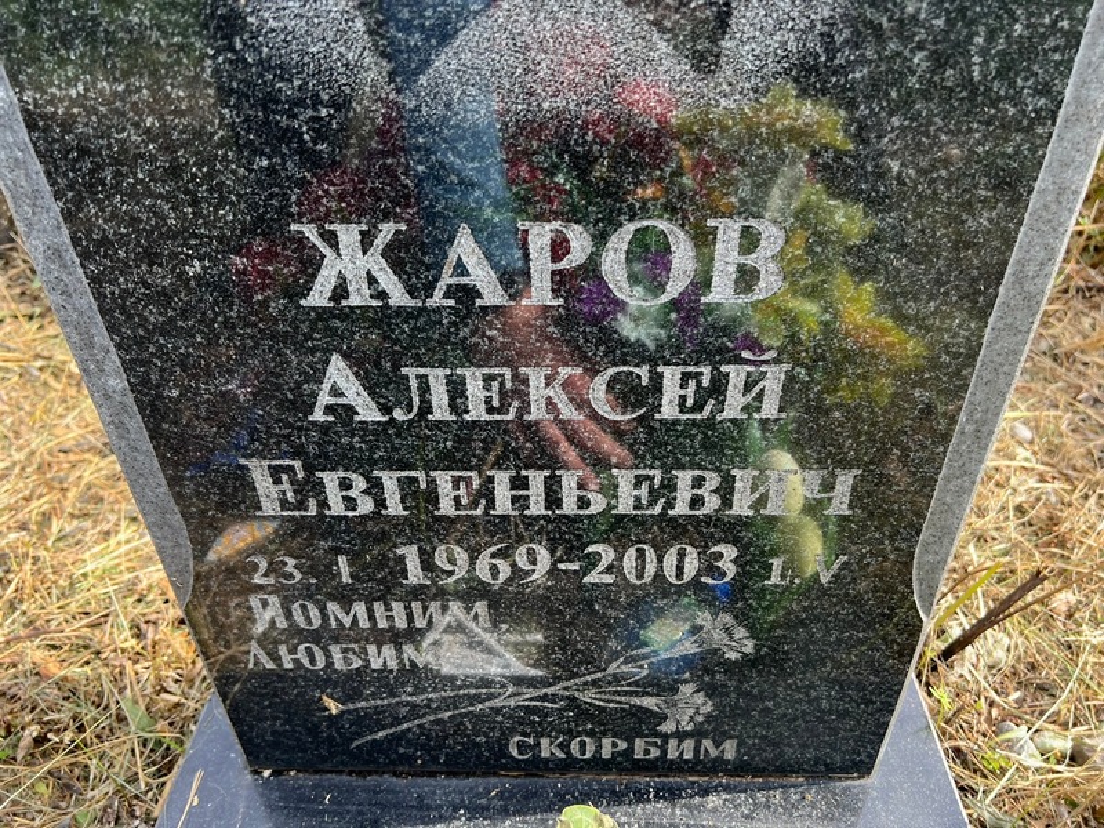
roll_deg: -2.1
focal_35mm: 26
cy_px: 414
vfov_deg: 53.1
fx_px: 829
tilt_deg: -40.1
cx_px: 552
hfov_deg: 67.3
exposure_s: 1/374
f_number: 1.5
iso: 50
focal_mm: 5.7
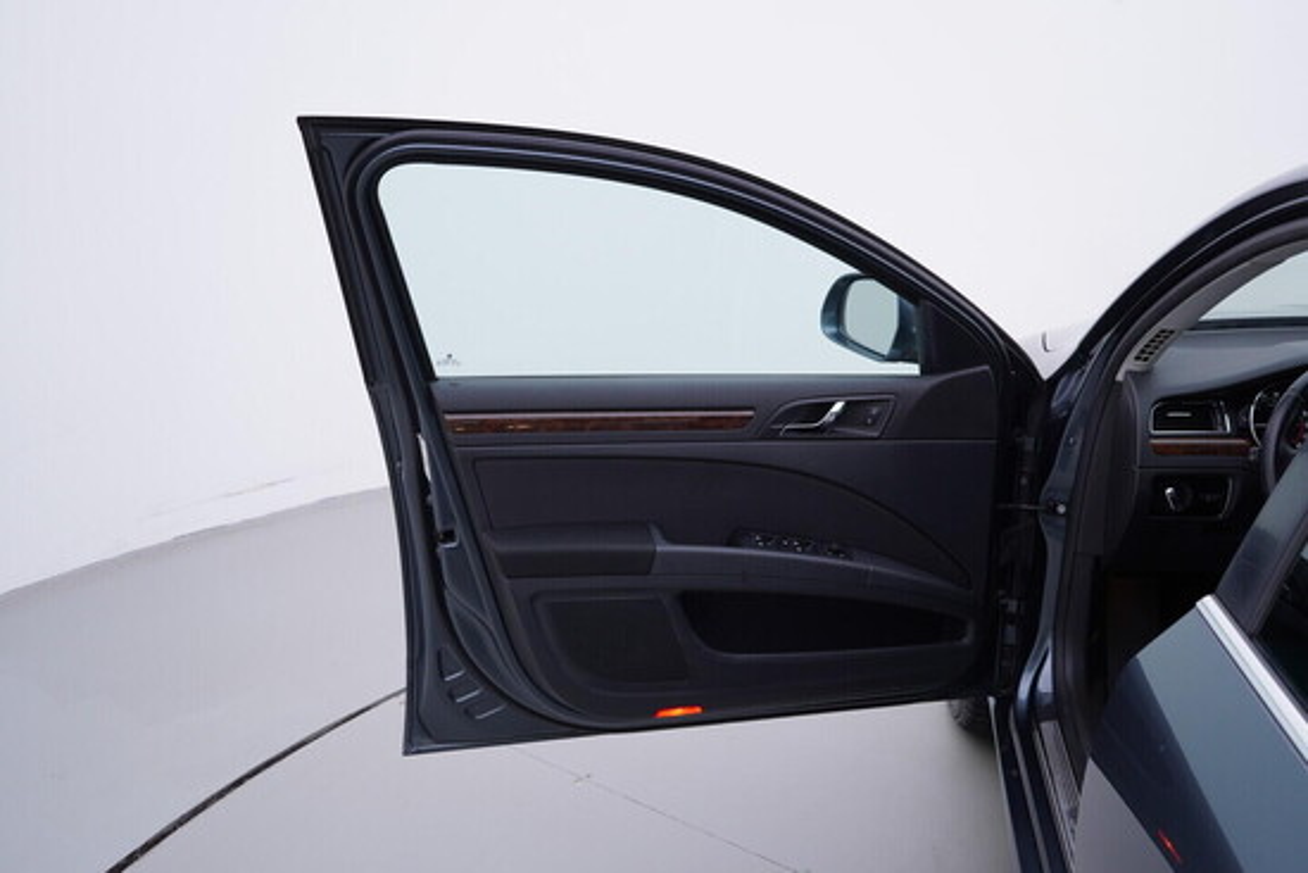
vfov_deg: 36.9
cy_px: 436
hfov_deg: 53.1
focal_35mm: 36
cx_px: 654
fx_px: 1308
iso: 125
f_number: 3.5
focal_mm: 24
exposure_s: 1/60
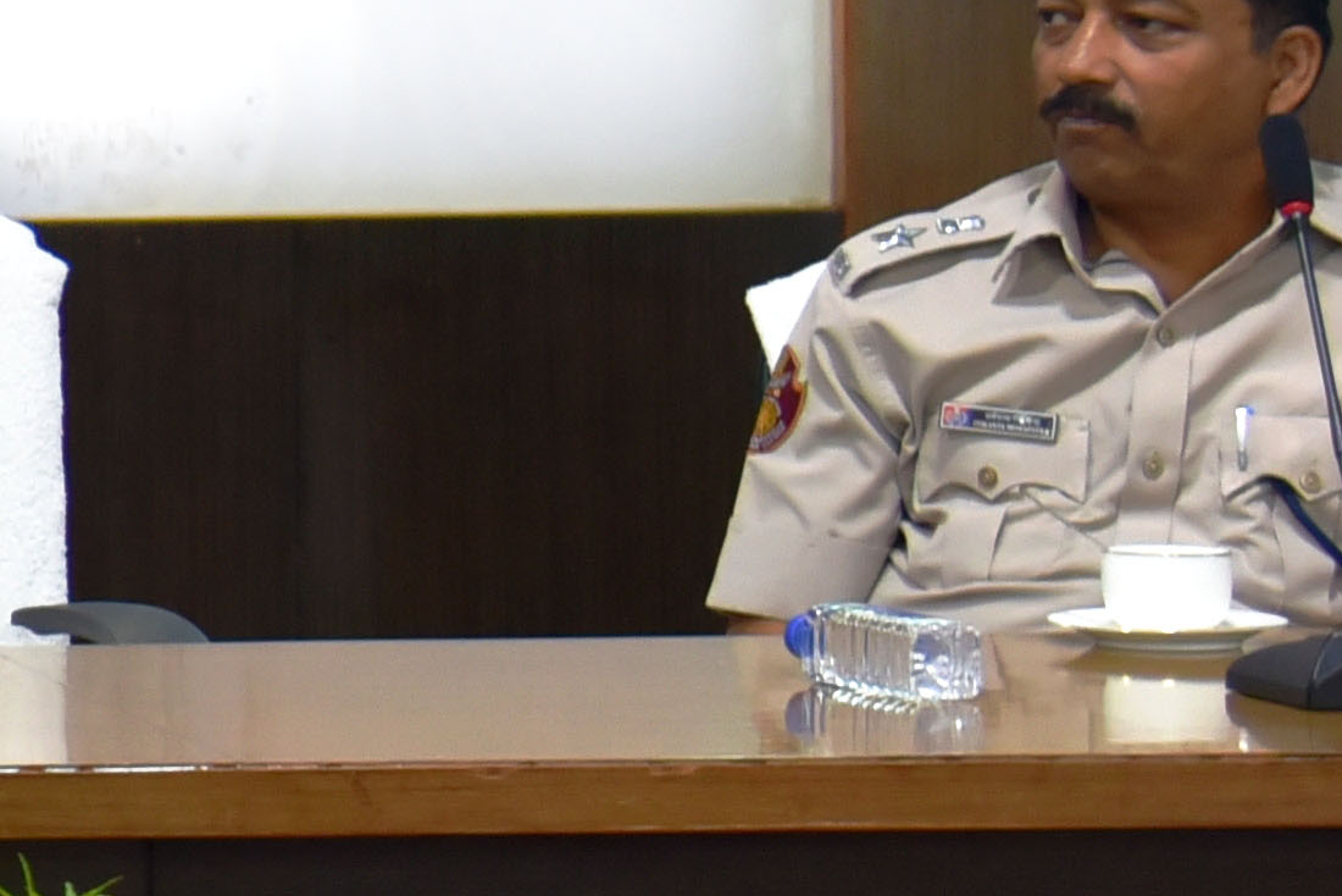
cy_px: 96
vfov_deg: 7.4
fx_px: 6935
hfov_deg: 9.7
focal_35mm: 186
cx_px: -1884
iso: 1000
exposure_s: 1/60
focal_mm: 34
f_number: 4
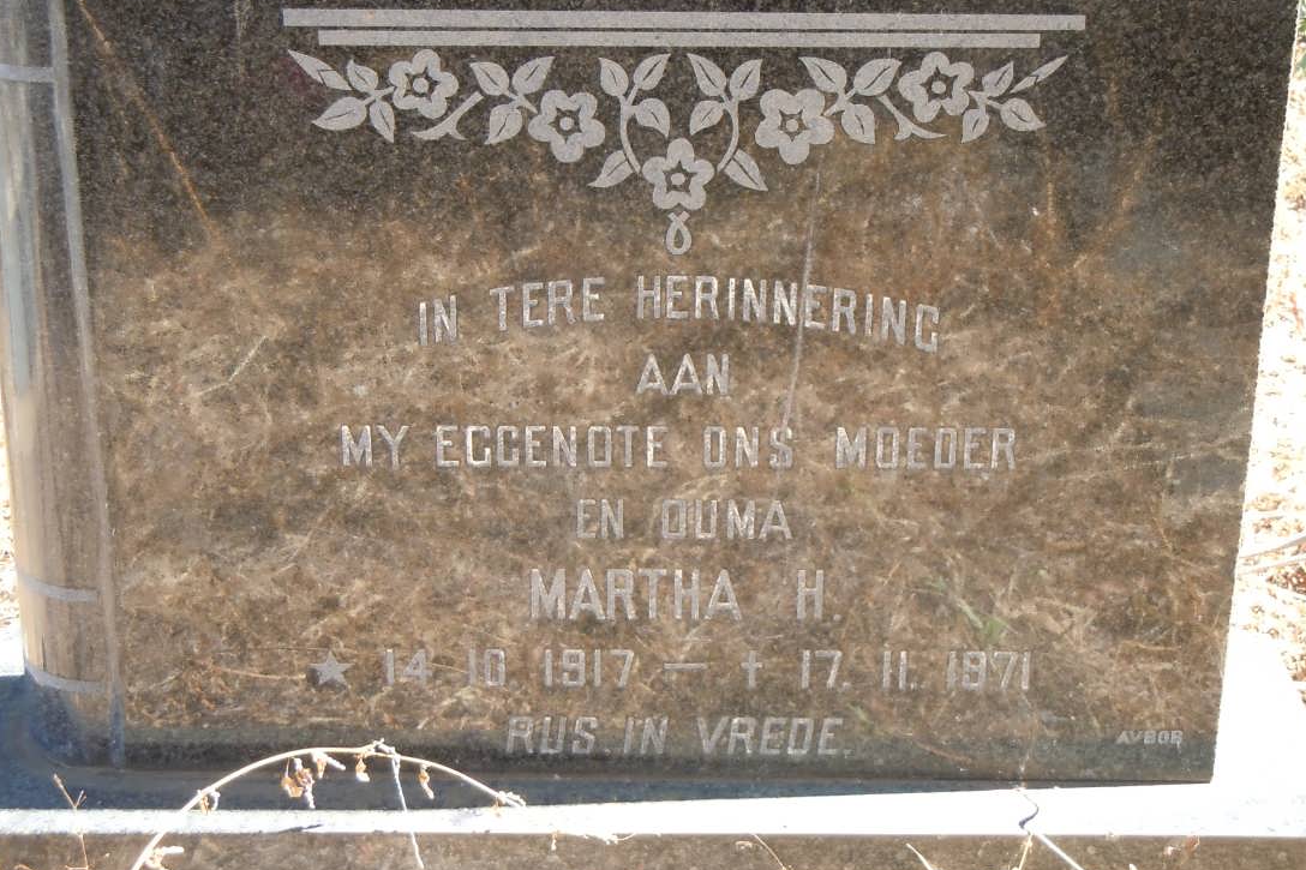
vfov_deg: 17.5
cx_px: 653
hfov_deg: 26.0
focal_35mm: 78
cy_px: 367
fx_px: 2829
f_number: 4.1
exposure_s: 1/100
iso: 200
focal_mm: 12.2
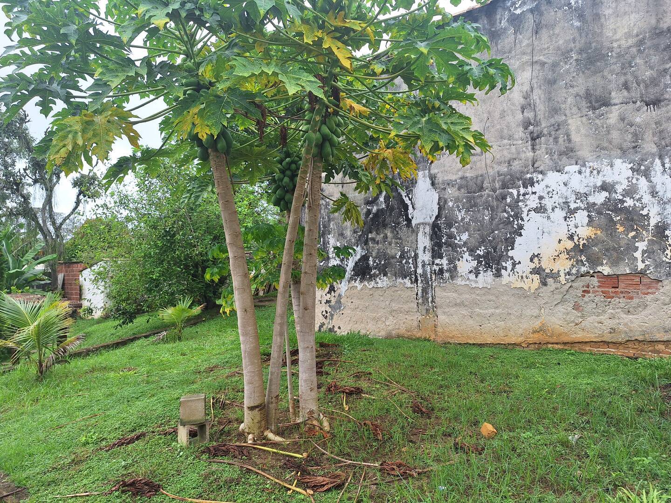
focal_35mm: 23
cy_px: 252
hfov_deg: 73.9
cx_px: 336
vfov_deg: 58.9
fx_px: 446
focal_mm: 5.54
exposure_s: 1/1062
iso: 40
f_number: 1.8
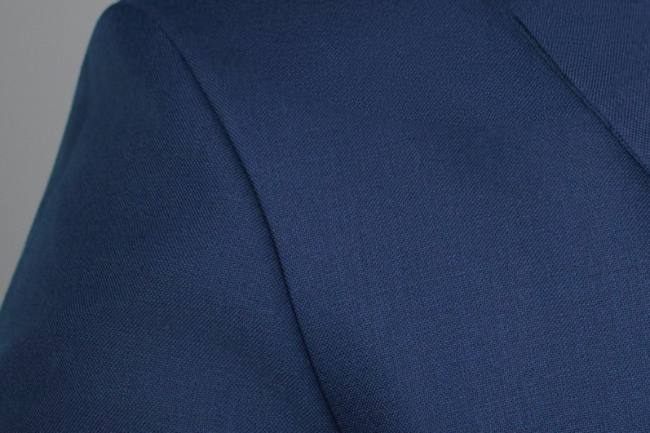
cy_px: -255
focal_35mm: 299
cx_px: 846
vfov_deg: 4.6
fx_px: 5397
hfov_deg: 6.8
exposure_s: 1/200
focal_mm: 85
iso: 400
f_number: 3.5
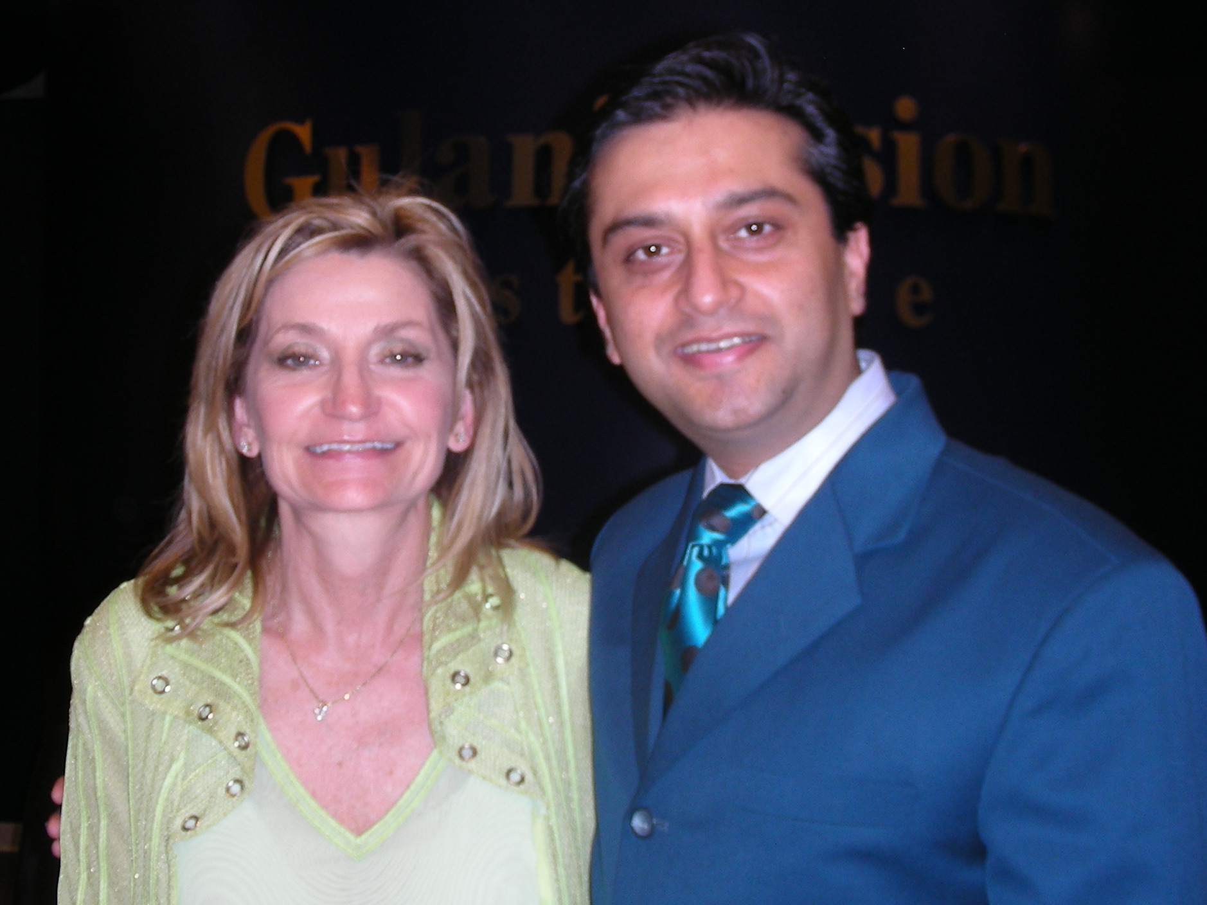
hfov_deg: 49.0
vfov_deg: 37.7
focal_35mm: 38
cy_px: 452
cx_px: 604
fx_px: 1325
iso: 68
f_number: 3.5
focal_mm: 6.3
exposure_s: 1/60
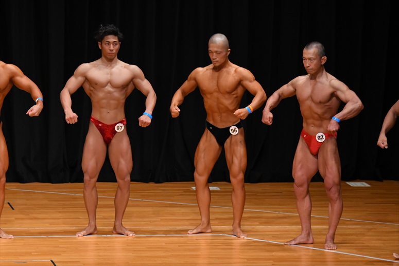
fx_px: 2825
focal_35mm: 255
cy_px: 133
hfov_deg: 8.1
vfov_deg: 5.4
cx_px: 200
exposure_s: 1/400
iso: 3200
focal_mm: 170
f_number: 5.6
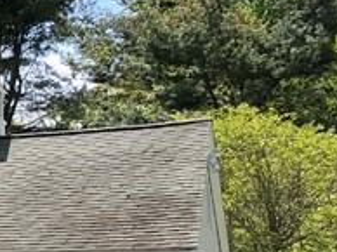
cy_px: 176
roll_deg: -2.0
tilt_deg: +11.5
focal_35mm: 148
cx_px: -544
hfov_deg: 10.8
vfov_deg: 10.0
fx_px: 1439
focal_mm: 3.99
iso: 20
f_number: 1.8
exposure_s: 1/1200
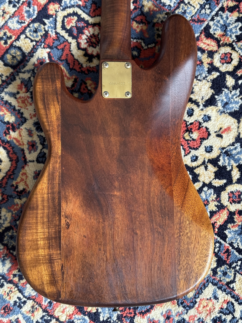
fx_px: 447
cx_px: 121
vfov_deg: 39.7
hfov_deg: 30.3
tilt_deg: -83.5
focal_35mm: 48
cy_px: 162
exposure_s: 1/60
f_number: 1.78
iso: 250
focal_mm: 6.76
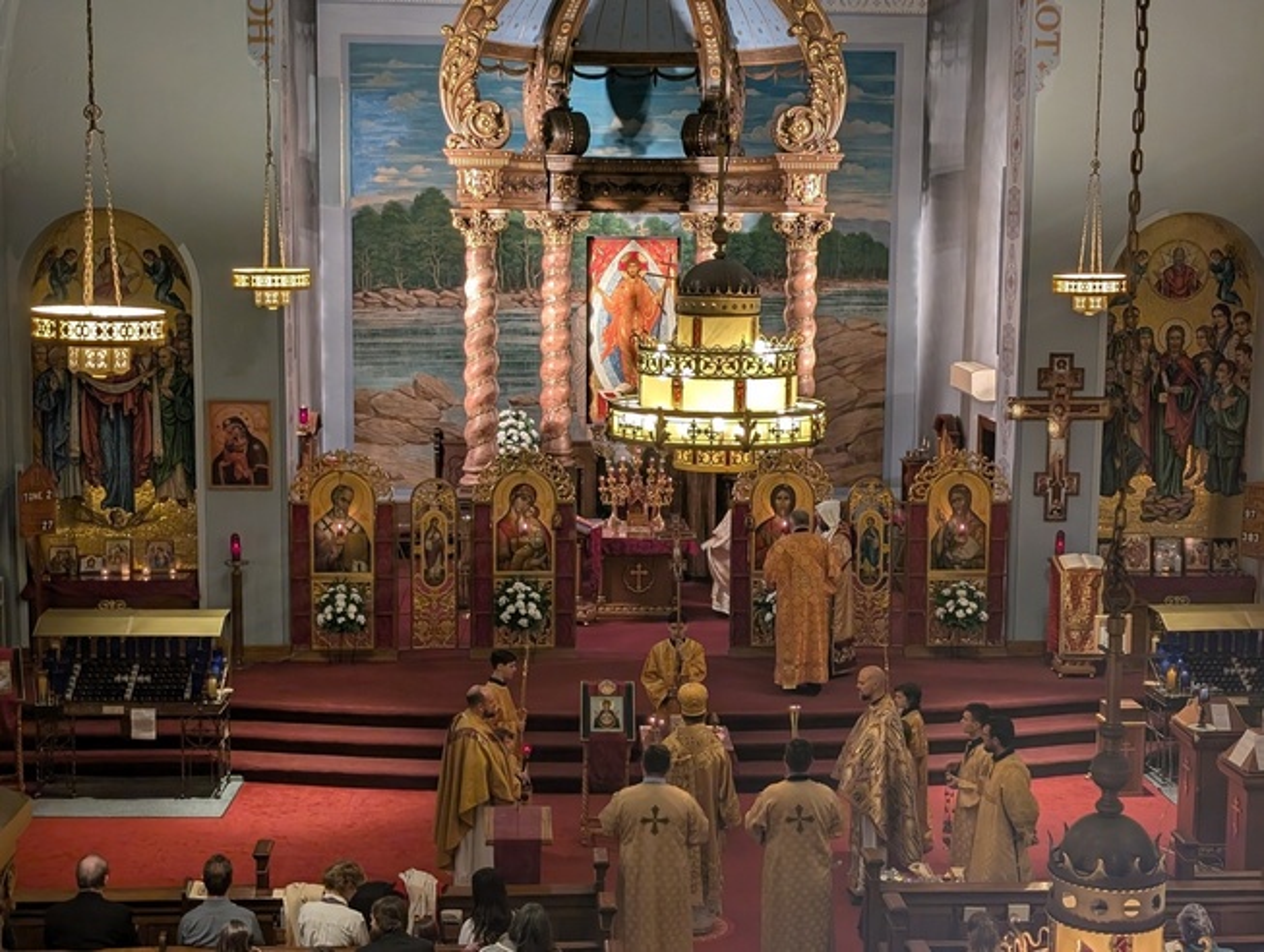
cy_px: 476
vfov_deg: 29.8
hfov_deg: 38.8
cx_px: 632
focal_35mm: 49
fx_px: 1792
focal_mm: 6.9
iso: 43
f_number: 1.68
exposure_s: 1/24
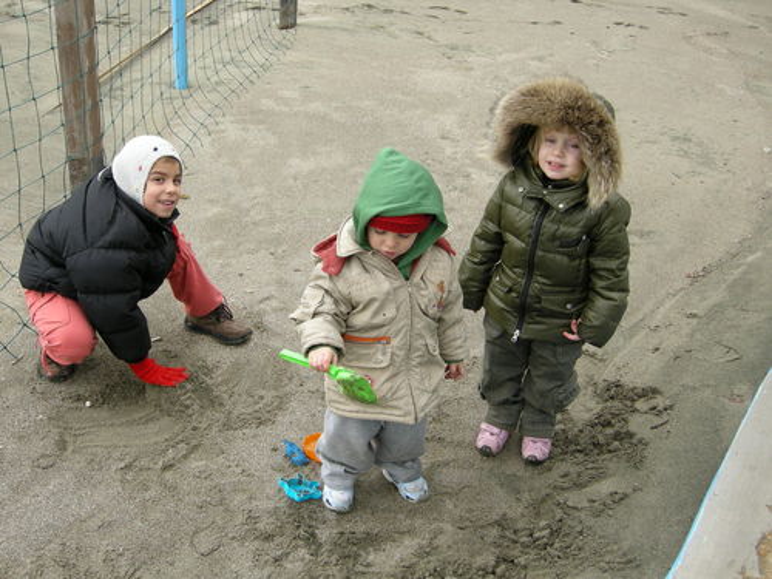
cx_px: 386
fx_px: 914
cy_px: 290
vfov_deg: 35.1
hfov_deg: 45.8
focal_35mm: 41
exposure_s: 1/91.1
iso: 64
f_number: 3.6
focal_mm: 8.5
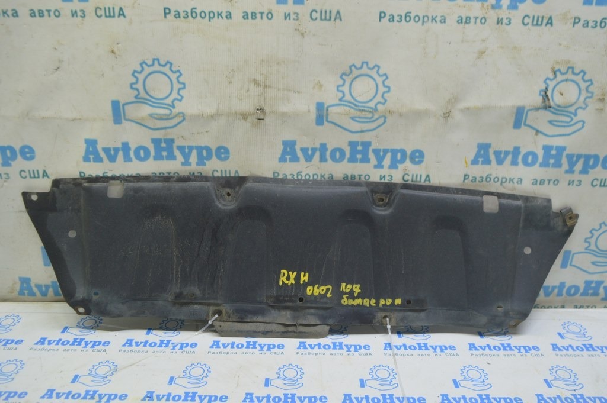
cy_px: 202
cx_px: 304
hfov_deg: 62.0
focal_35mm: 30
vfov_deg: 43.5
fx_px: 505
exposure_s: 1/20
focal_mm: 20
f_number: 5.6
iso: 400
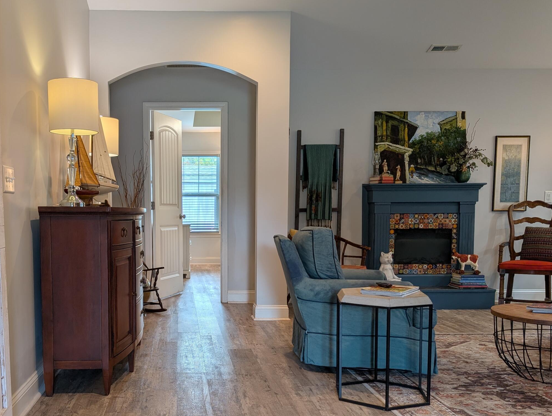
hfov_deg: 50.6
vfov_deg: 39.4
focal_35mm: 36
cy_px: 267
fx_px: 575
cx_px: 195
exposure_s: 1/120
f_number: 1.68
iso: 41
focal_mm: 6.9
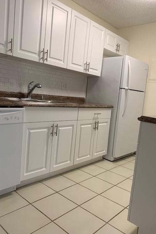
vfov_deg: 65.5
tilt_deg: -7.3
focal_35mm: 28
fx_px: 182
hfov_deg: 46.3
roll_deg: -5.7
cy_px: 120
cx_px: 86
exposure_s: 1/60
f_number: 1.8
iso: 64
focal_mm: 4.25
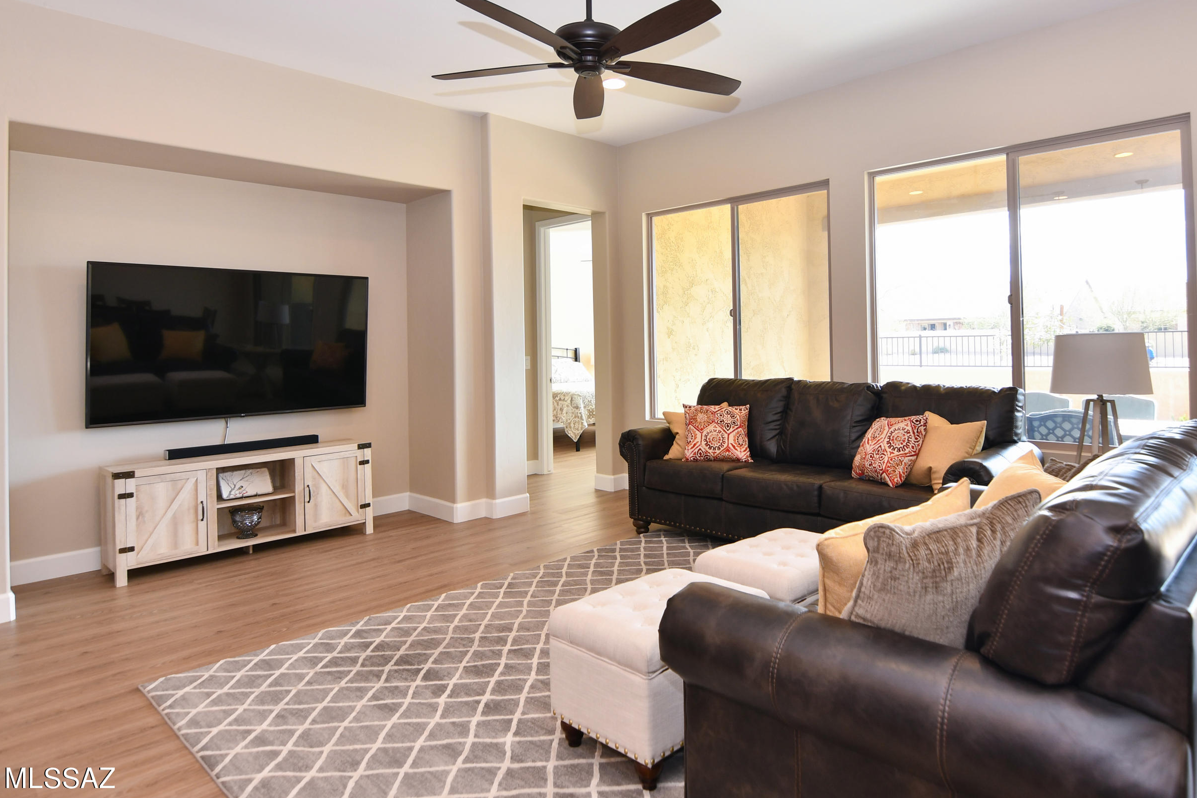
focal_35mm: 20
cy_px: 324
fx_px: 665
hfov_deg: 83.7
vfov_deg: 61.5
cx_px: 659
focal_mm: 11
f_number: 4.5
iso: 200
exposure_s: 1/80
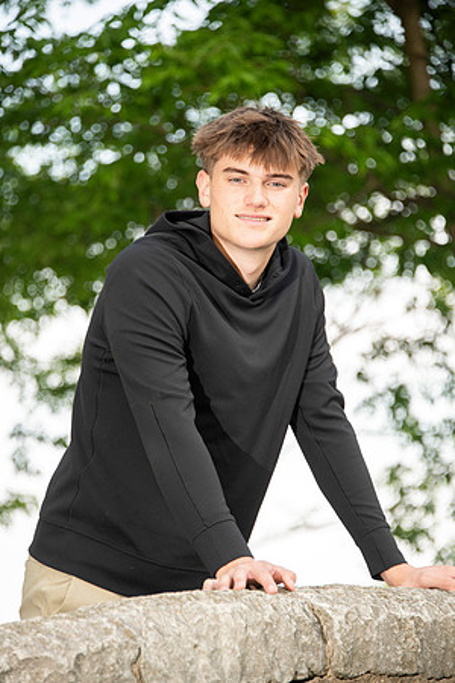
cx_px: 228
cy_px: 342
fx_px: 3412
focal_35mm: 180
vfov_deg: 11.4
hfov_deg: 7.6
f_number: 5.6
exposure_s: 1/160
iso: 500
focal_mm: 180
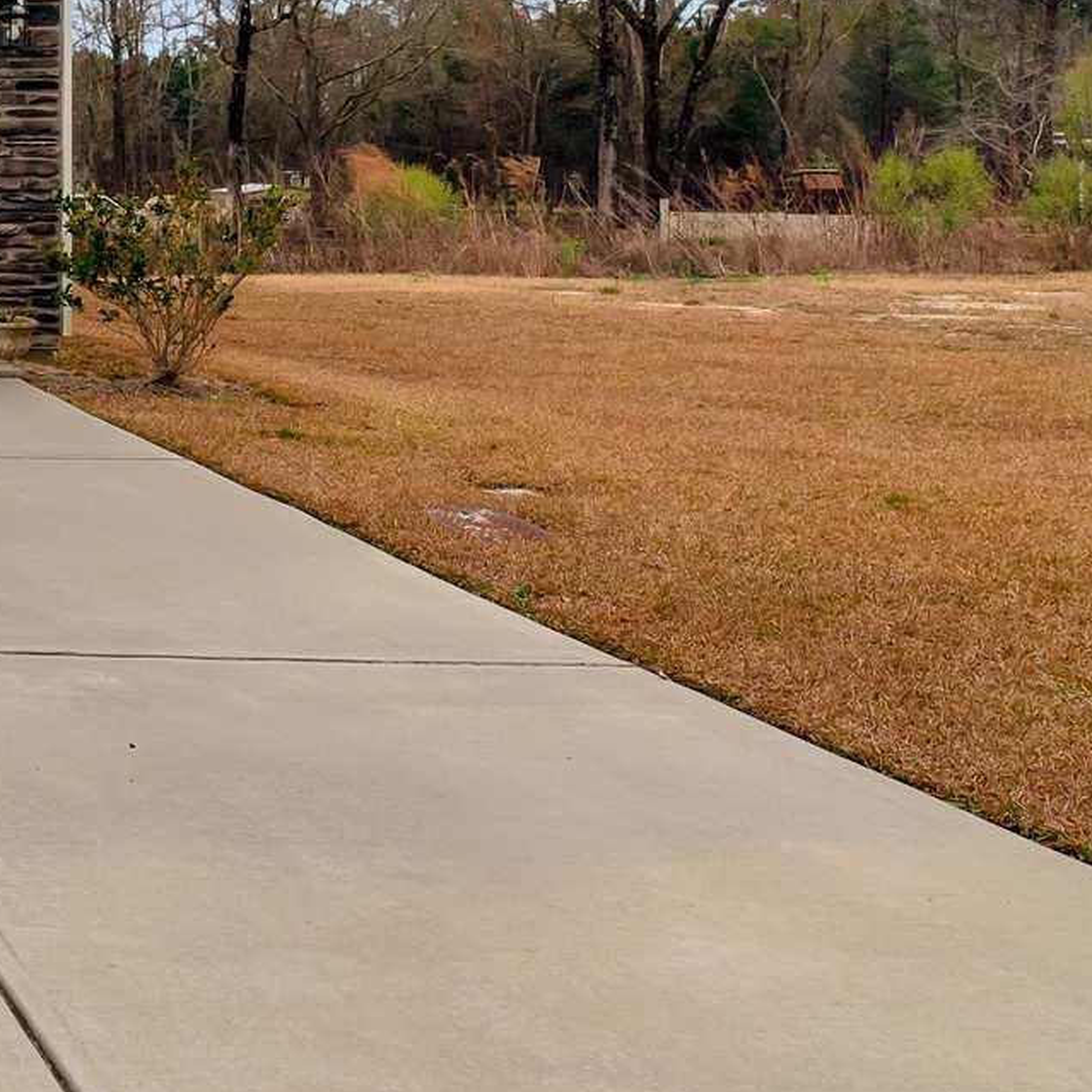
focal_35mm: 49
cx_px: -641
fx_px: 1749
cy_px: 184
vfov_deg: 33.4
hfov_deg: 24.6
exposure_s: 1/640
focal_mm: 12
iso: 200
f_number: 7.1
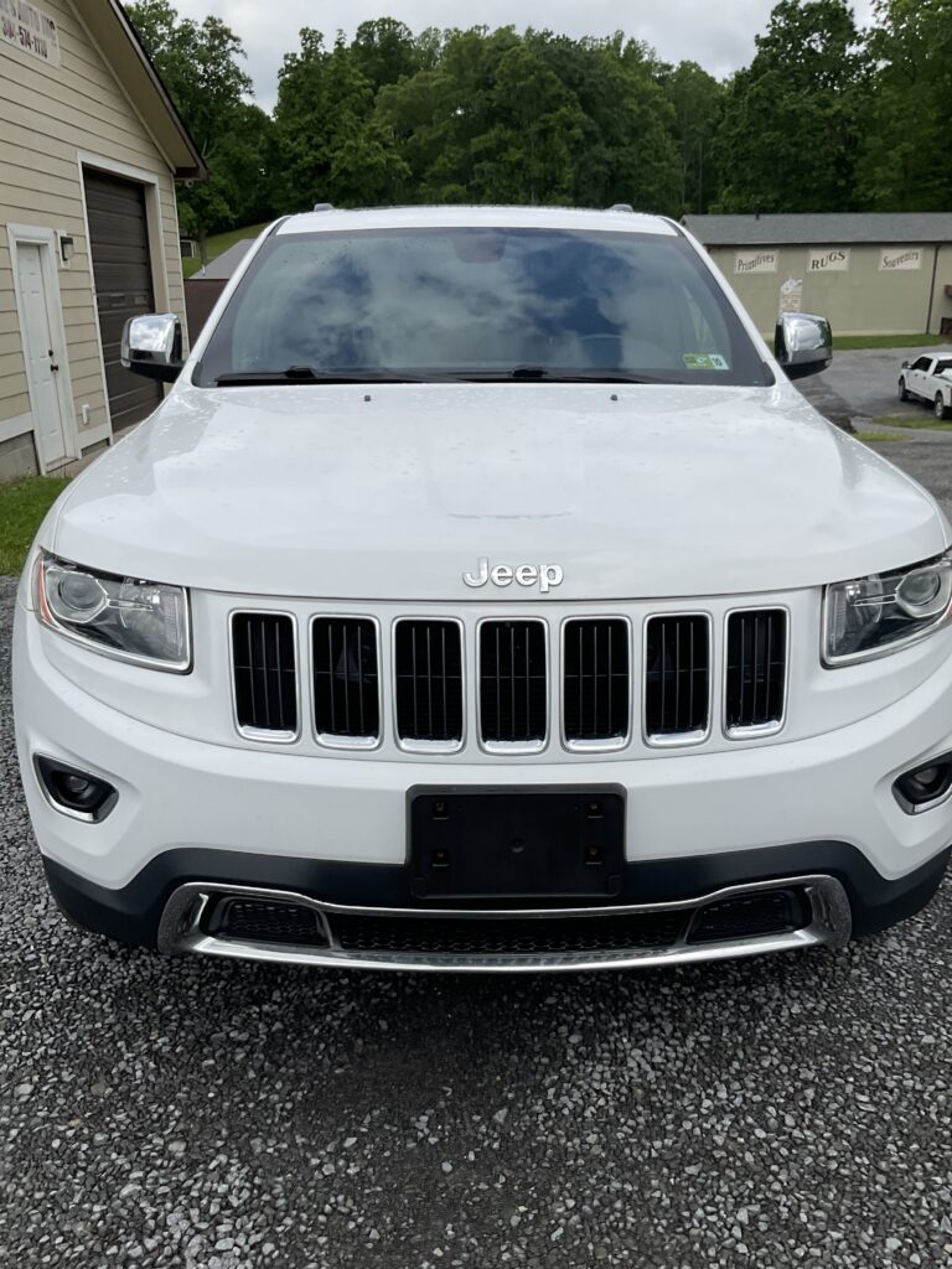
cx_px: 476
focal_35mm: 29
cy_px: 634
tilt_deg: -18.0
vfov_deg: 61.7
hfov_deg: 48.2
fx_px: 1063
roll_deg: +1.6
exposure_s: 1/2667
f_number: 1.8
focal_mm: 3
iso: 16
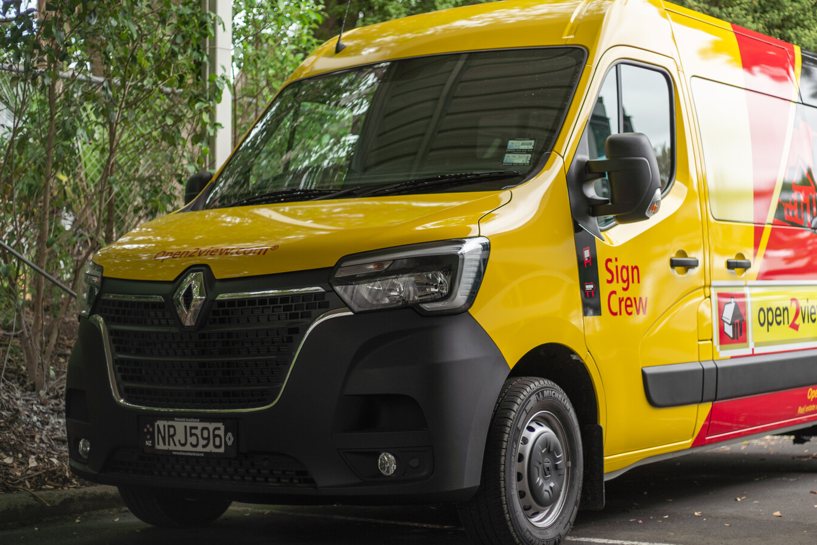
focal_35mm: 59
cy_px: 266
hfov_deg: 33.9
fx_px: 1339
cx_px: 480
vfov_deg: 23.0
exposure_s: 1/1000
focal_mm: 50
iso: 160
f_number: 1.8
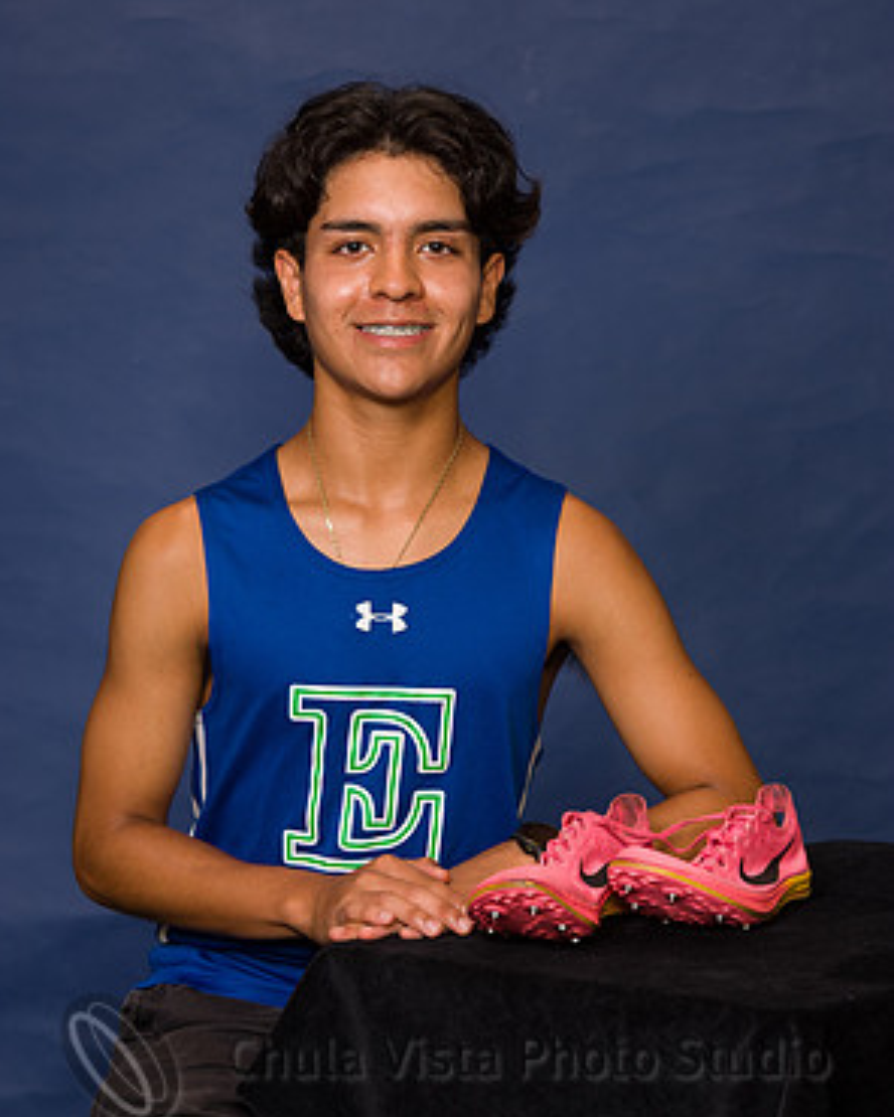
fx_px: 5093
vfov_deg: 12.5
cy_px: 459
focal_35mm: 154
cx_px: 445
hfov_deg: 10.0
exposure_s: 1/125
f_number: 7.1
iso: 100
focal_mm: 135
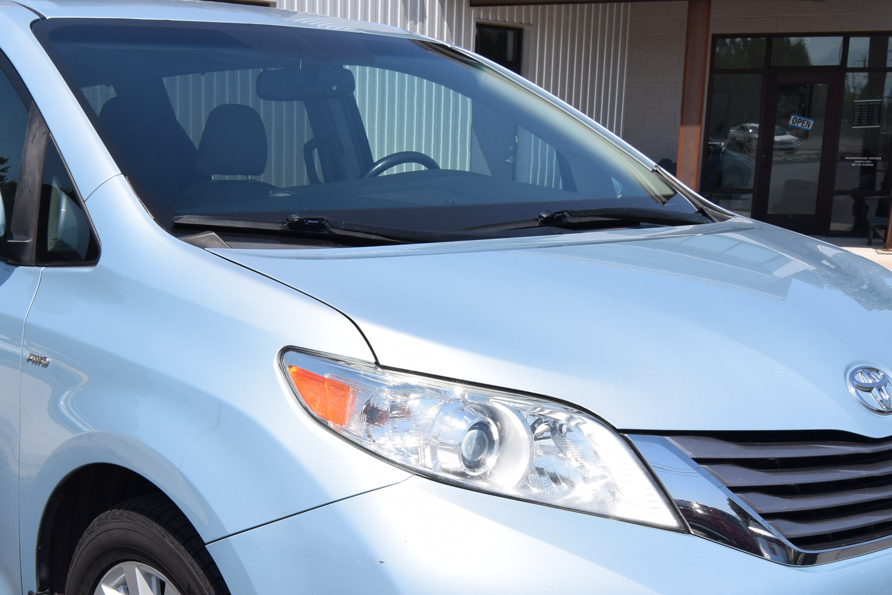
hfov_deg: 40.0
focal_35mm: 49
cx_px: 327
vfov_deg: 27.1
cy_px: 462
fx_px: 1214
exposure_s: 1/400
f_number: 10
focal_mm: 16
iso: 200
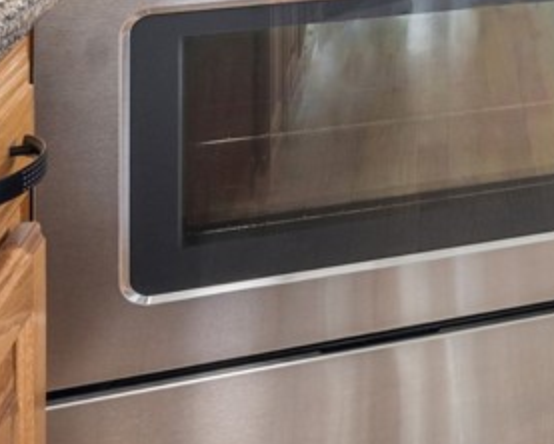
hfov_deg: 15.0
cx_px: 1241
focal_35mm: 92
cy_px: -345
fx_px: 1510
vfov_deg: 14.7
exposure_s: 1/15
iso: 400
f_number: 10
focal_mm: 16
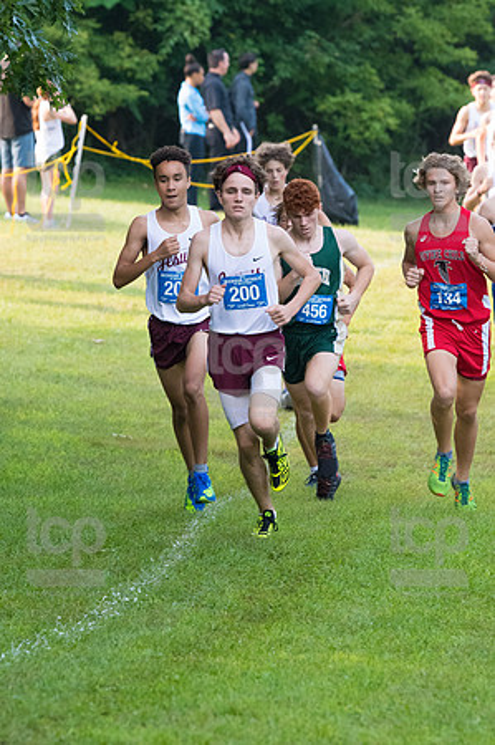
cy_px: 372
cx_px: 248
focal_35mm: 277
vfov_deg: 7.4
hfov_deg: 5.0
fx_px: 5726
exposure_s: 1/1600
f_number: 5
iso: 3200
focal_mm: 185
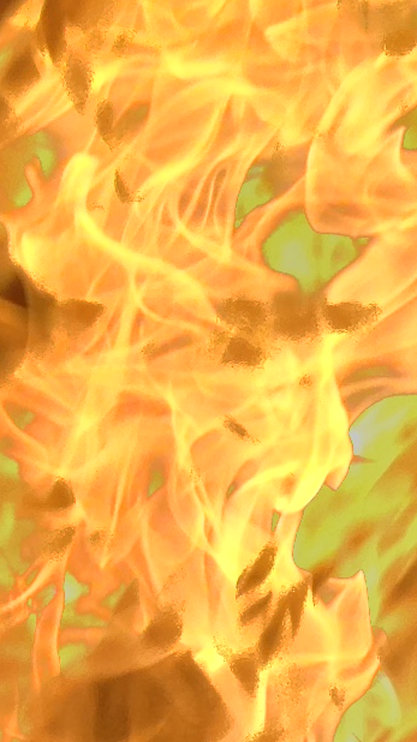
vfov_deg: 10.7
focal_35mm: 190
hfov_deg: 6.2
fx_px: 3740
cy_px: 1262
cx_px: -459
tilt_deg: -48.0
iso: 50
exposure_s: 1/645
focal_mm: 4.12
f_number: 2.4
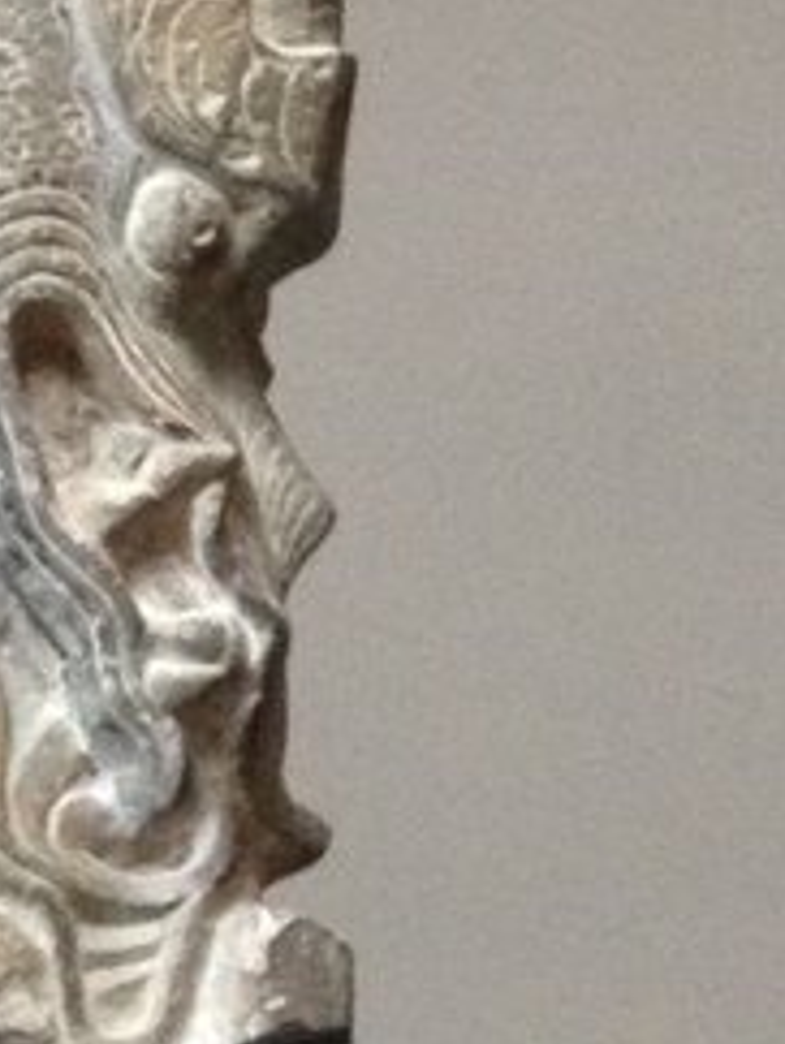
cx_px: -889
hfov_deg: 6.2
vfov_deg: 8.4
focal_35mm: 231
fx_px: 6972
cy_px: 1605
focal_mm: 4.28
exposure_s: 1/20
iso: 125
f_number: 2.4
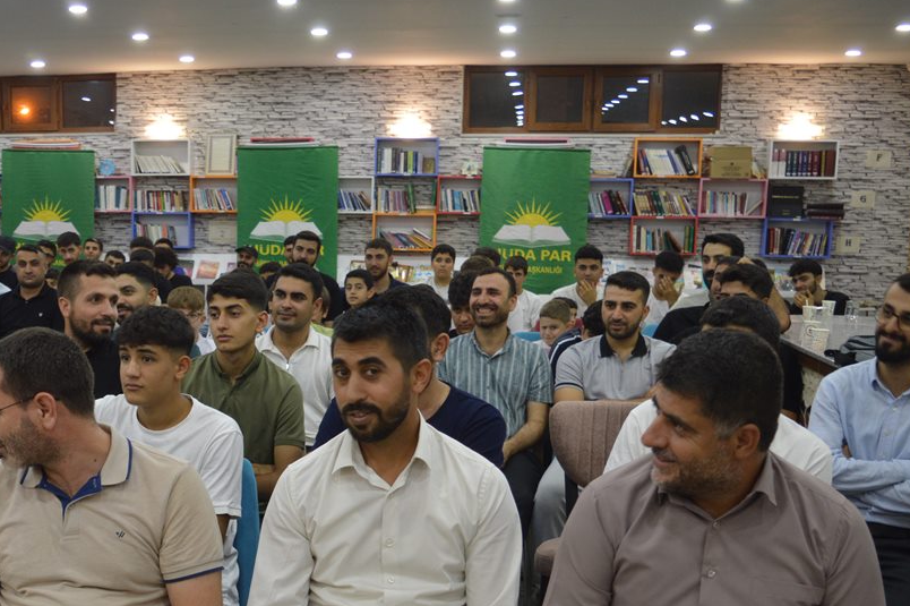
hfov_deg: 37.8
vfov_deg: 25.9
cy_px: 507
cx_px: 208
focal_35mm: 51
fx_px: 1288
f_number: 3.5
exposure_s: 1/20
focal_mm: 20
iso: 400
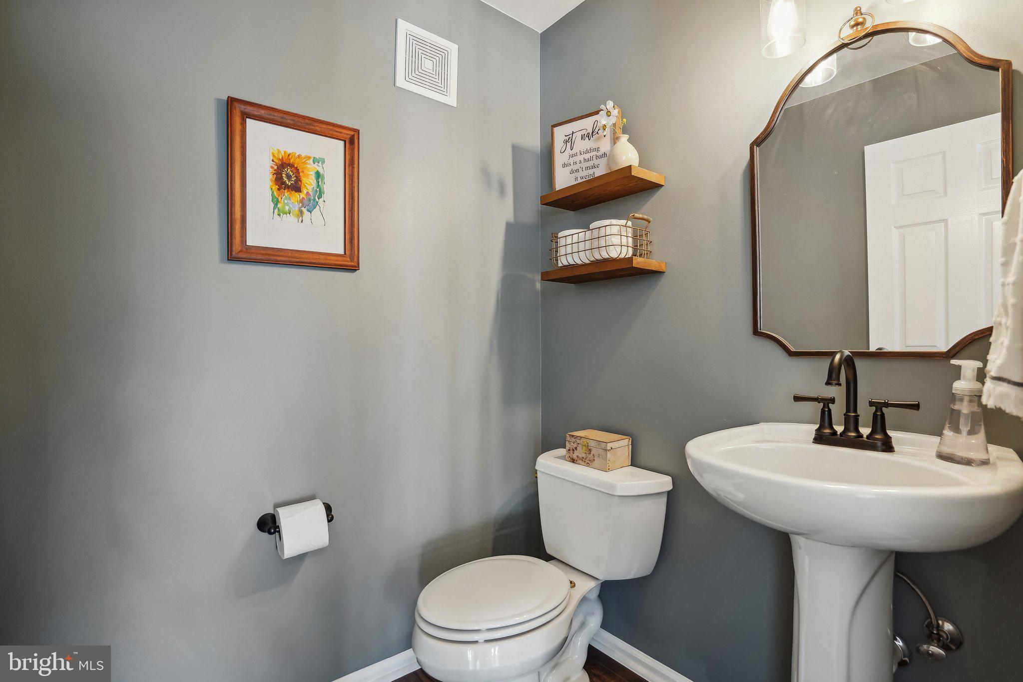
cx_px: 512
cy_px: 341
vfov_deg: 73.7
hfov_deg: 96.7
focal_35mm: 16
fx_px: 455
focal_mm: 16
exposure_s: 1/8
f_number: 4
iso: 250
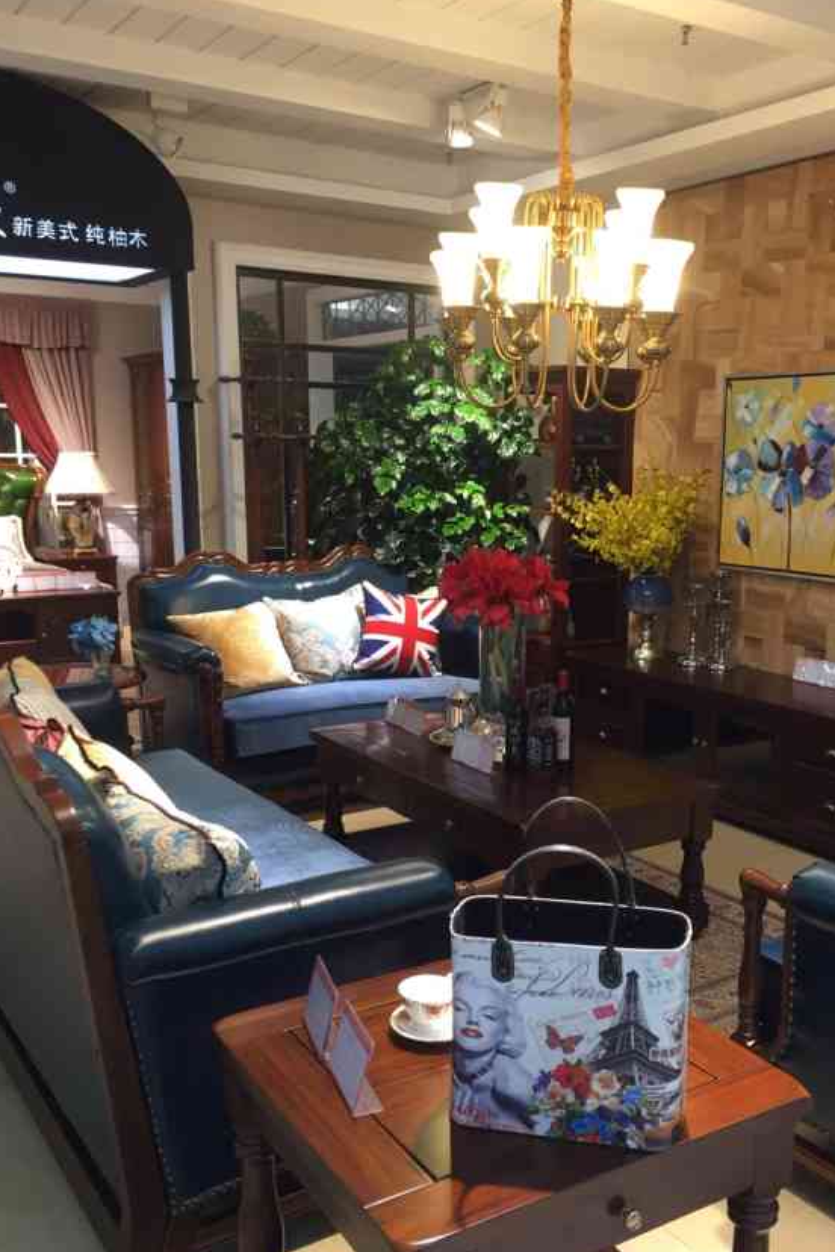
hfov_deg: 38.6
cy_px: 690
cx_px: 523
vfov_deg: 55.7
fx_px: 1183
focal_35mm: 34
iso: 80
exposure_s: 1/33
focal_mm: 4.15
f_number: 2.2
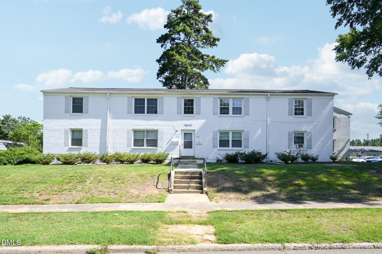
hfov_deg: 85.4
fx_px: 207
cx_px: 191
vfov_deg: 63.2
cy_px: 127
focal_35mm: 20
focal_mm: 19.5
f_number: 8
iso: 100
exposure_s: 1/60
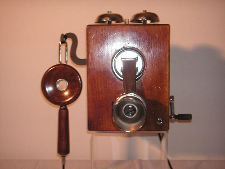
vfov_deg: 30.9
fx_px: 305
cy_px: 84
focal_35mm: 47
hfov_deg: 40.4
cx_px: 112
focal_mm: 7.7
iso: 160
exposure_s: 1/45
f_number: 3.6
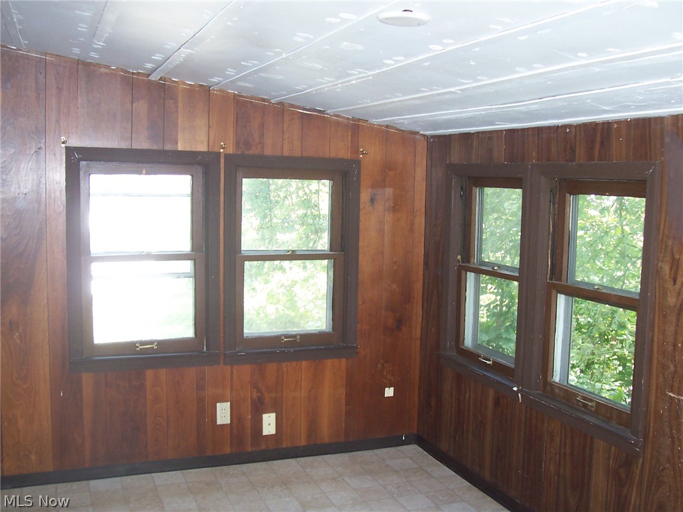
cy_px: 256
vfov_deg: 38.7
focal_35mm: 37
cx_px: 342
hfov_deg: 50.1
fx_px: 730
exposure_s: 1/60
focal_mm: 5.6
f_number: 2.8
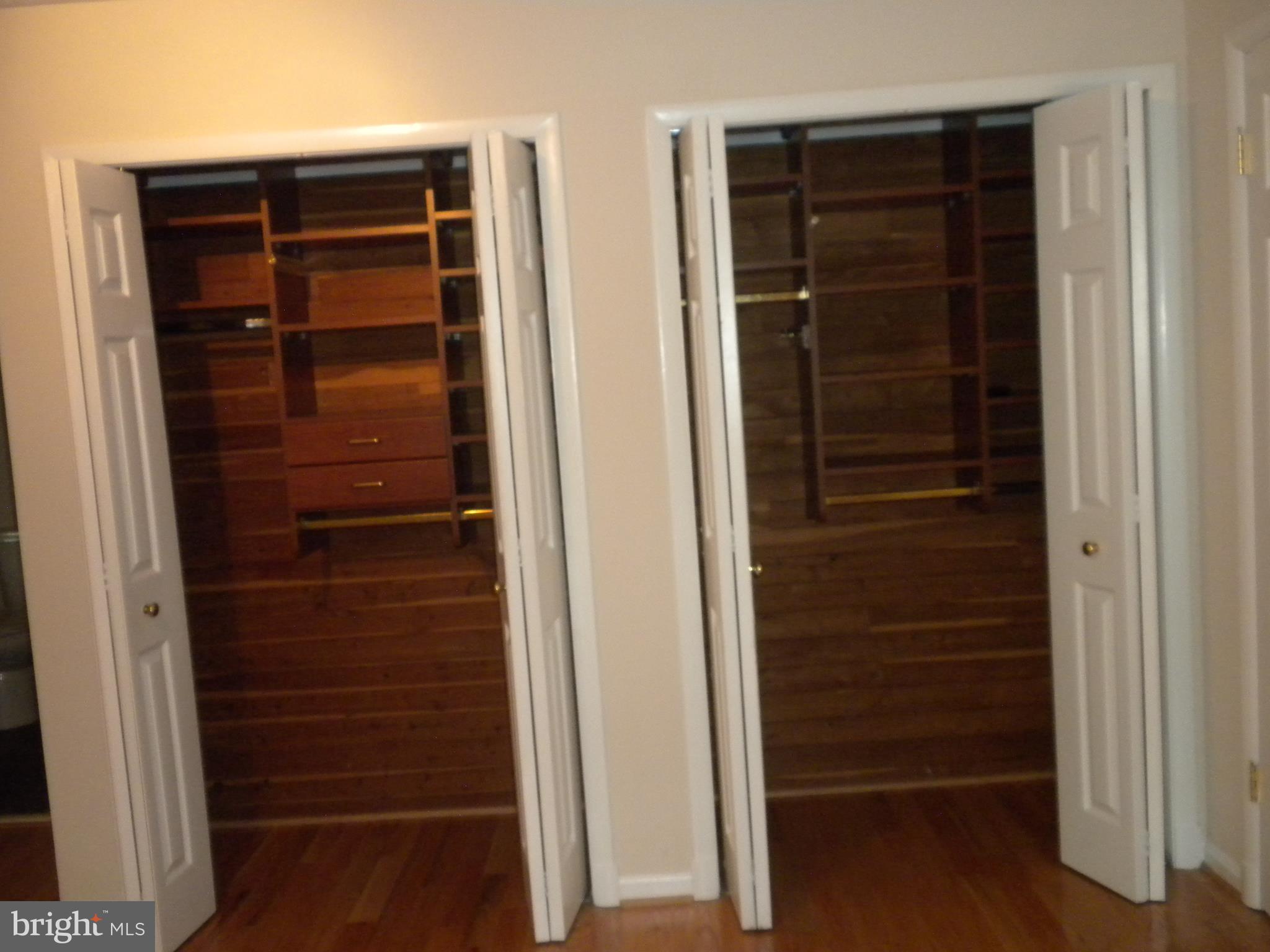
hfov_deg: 50.1
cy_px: 476
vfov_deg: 38.7
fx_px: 1357
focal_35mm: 37
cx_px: 635
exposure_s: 1/30
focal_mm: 6.6
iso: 400
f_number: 3.5
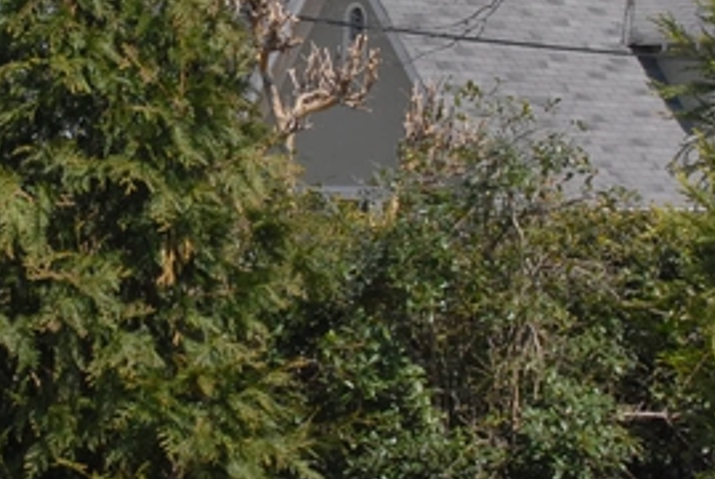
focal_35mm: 160
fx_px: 3181
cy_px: 108
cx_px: 157
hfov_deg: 12.8
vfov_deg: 8.6
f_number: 10
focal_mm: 28
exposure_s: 1/350
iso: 400
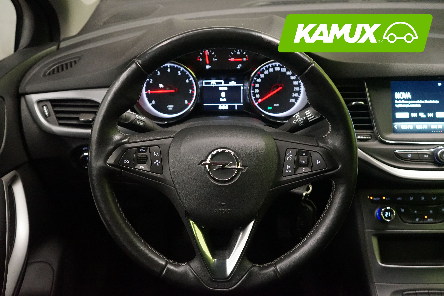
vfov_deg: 35.9
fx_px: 456
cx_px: 222
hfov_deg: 51.9
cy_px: 148
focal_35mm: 37
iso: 6400
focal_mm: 37
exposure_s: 1/60
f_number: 4
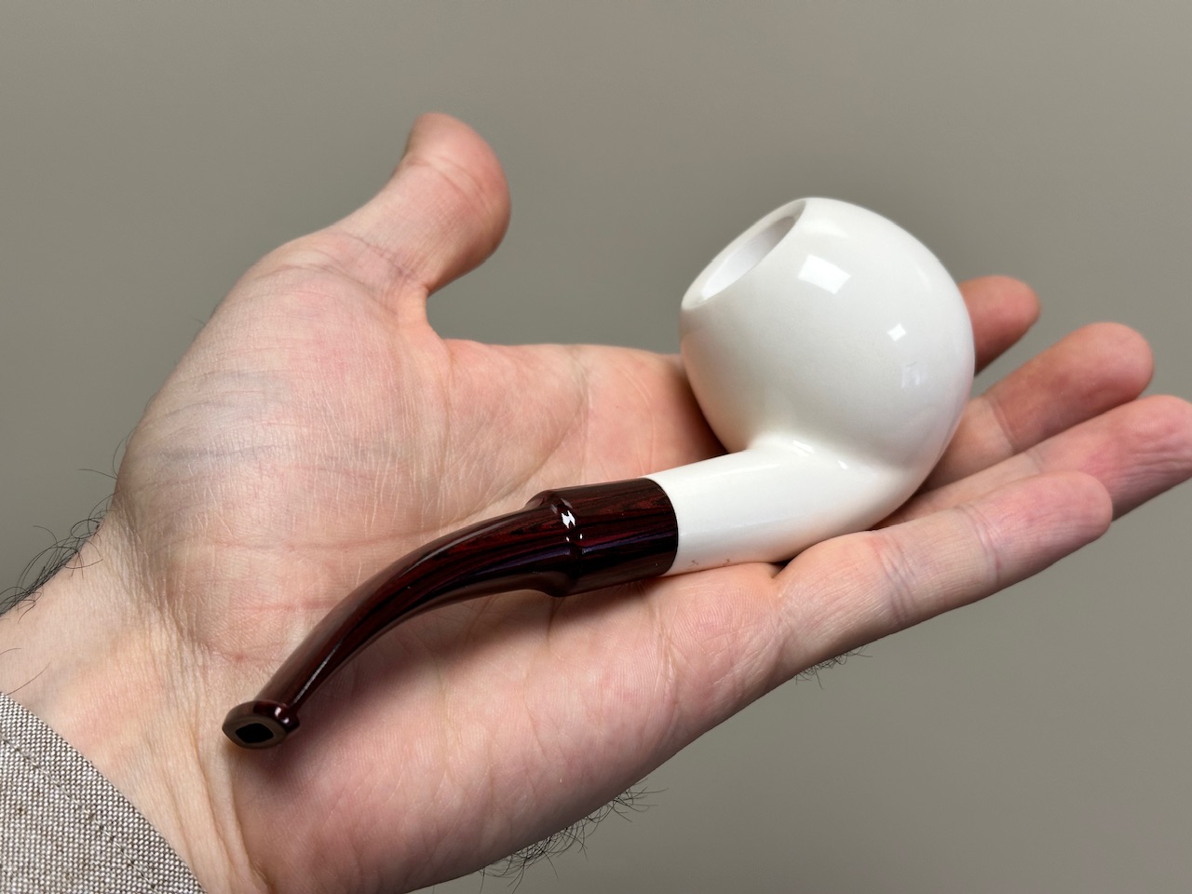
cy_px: 447
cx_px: 596
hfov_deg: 39.7
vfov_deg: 30.3
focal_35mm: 48
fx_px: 1653
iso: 64
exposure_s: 1/121
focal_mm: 6.86
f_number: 1.78
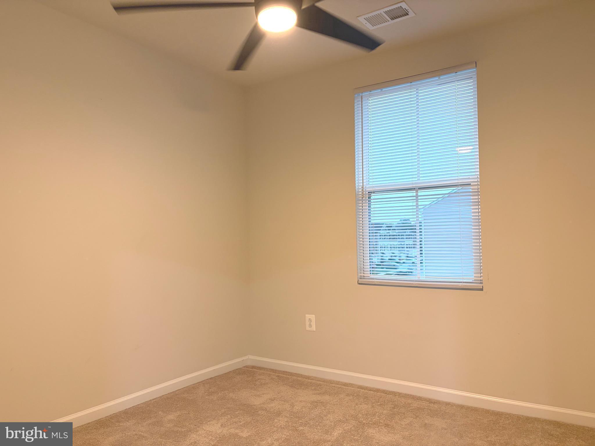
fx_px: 447
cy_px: 223
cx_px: 298
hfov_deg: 67.3
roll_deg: +1.0
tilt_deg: +2.6
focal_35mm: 26
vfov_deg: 53.1
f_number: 1.6
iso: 160
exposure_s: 1/60
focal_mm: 5.96
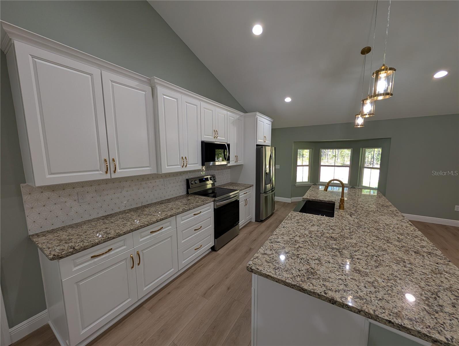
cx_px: 230
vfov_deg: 94.6
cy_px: 173
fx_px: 159
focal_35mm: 12
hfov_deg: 110.5
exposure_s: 1/120
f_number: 1.7
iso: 78
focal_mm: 2.02
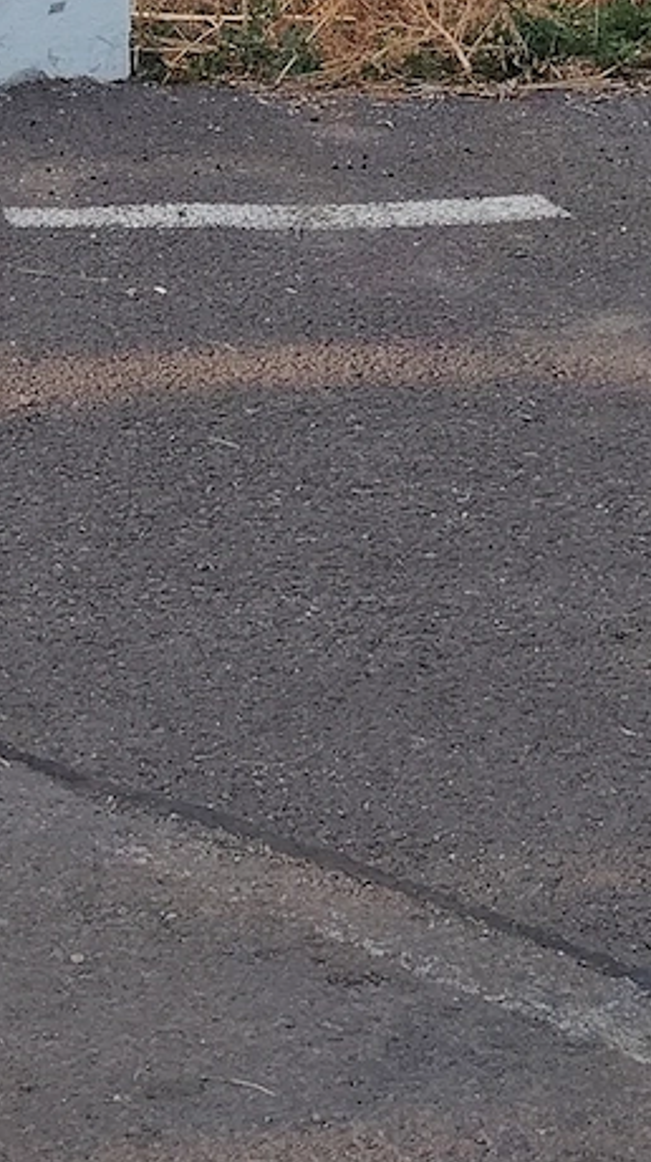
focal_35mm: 117
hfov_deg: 10.1
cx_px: -202
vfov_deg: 17.1
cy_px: -404
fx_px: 3598
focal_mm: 5.25
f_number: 1.75
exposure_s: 1/241
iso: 100
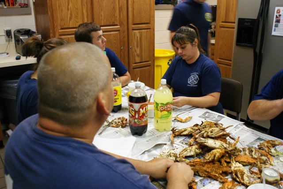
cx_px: 142
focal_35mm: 33
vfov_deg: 40.0
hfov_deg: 57.2
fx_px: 260
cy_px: 94
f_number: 4
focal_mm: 22
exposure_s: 1/25
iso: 400
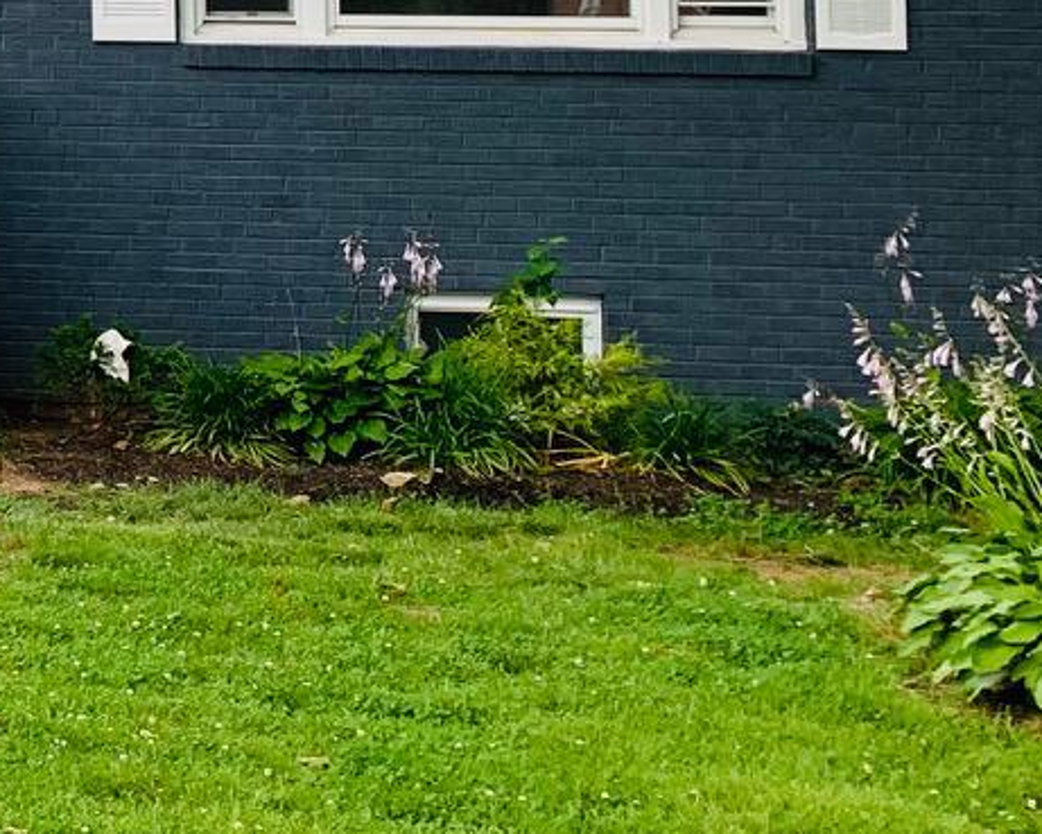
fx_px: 3424
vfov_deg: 13.4
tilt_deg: +4.0
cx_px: -861
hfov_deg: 14.9
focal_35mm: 111
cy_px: -226
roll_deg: -1.2
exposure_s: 1/149
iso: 25
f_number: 1.8
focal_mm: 4.25
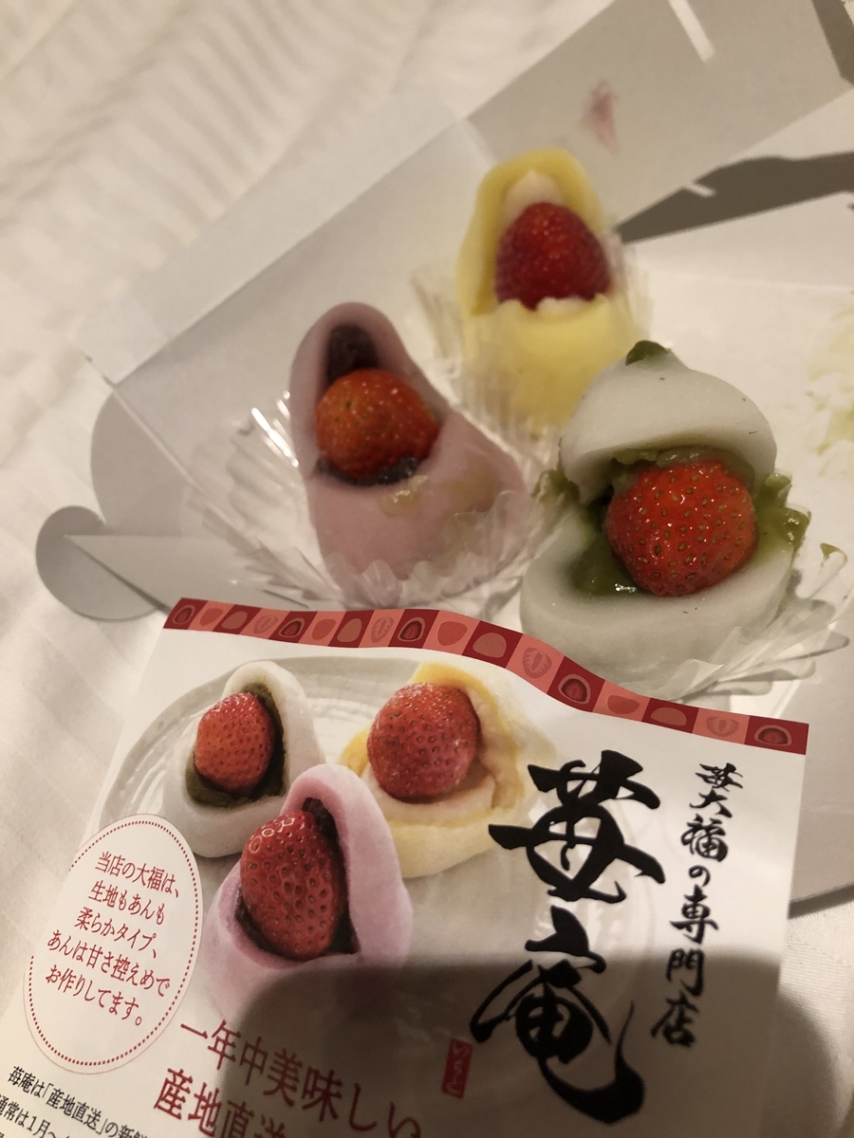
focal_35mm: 28
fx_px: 921
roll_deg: +20.3
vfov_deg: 63.4
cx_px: 427
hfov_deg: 49.7
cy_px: 569
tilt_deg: -38.0
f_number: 1.8
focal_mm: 3.99
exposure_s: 1/12
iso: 100
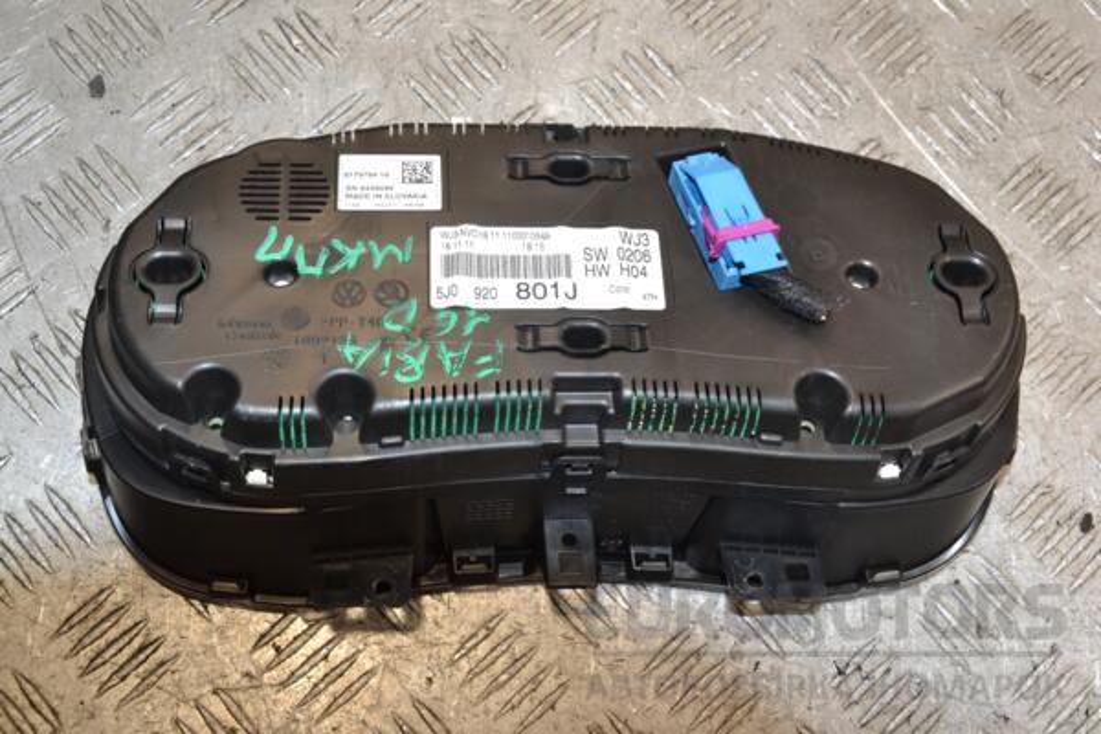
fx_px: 1468
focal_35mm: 48
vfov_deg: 28.1
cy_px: 367
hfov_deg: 41.1
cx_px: 550
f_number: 8
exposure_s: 1/200
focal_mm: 32
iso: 800
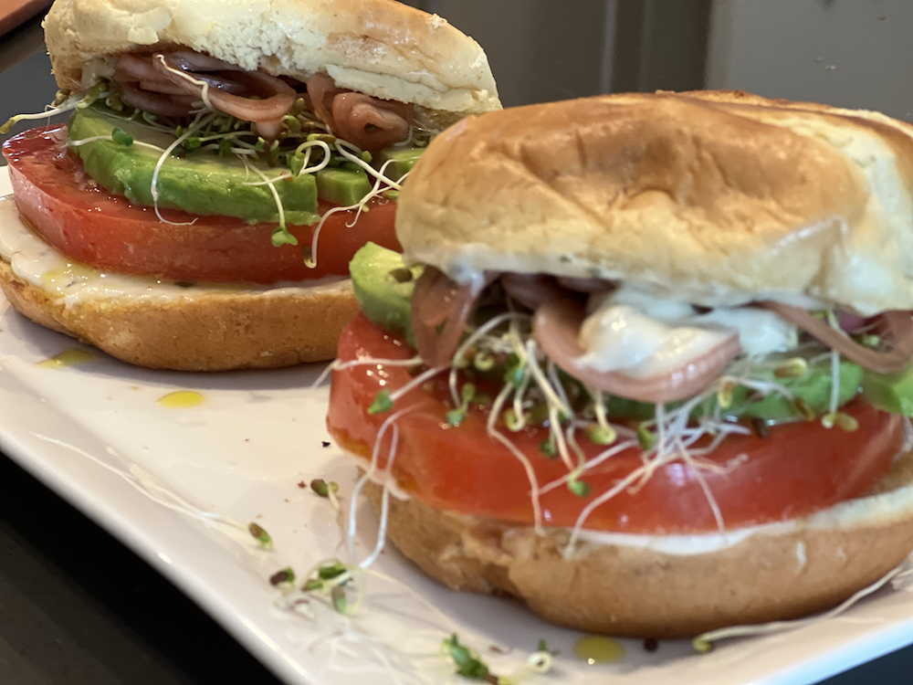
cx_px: 456
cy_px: 342
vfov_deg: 19.1
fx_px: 2031
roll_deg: -2.4
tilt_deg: -21.2
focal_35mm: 77
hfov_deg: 25.3
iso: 320
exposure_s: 1/40
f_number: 2.8
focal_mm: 9
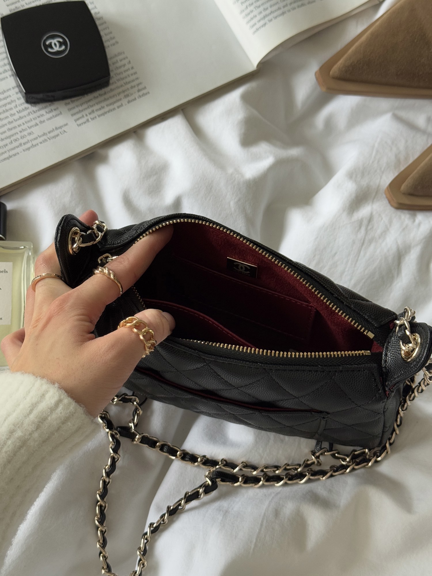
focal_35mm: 48
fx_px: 799
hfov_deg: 30.3
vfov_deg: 39.7
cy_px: 288
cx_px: 216
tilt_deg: -70.2
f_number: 1.78
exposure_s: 1/60
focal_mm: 6.76
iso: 200
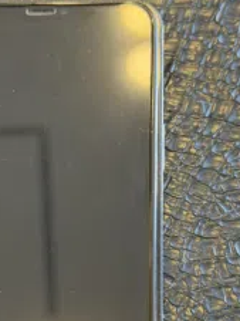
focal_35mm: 85
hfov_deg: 17.2
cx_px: 44
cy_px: 253
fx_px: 787
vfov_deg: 22.8
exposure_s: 1/100
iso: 250
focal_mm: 6.76
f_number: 1.78
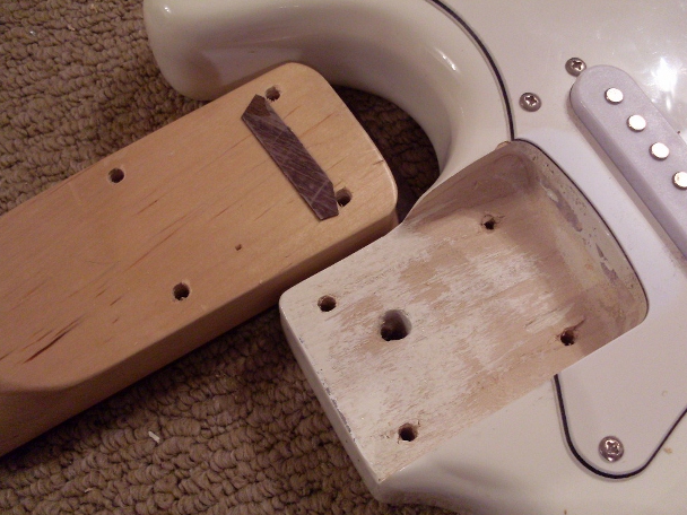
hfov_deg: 46.8
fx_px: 794
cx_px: 349
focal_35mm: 40
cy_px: 268
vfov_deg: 36.0
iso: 200
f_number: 2.8
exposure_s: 1/20
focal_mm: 6.3
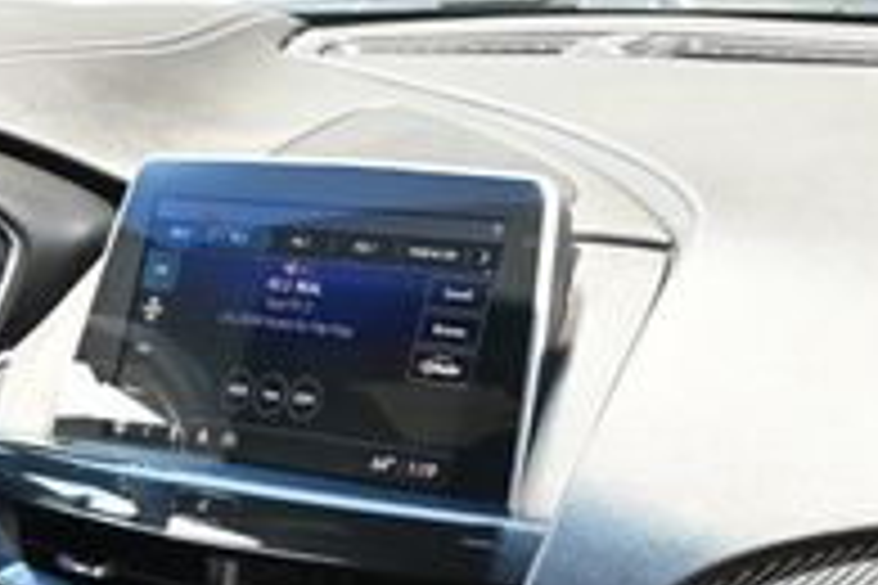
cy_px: 918
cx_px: 576
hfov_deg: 24.2
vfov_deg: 15.0
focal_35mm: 84
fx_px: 2040
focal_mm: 17
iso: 400
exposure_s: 1/200
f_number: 3.5
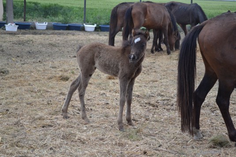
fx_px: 541
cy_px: 78
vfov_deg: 16.6
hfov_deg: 24.6
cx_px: 118
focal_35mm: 82
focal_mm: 55
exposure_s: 1/500
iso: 1000
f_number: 5.6
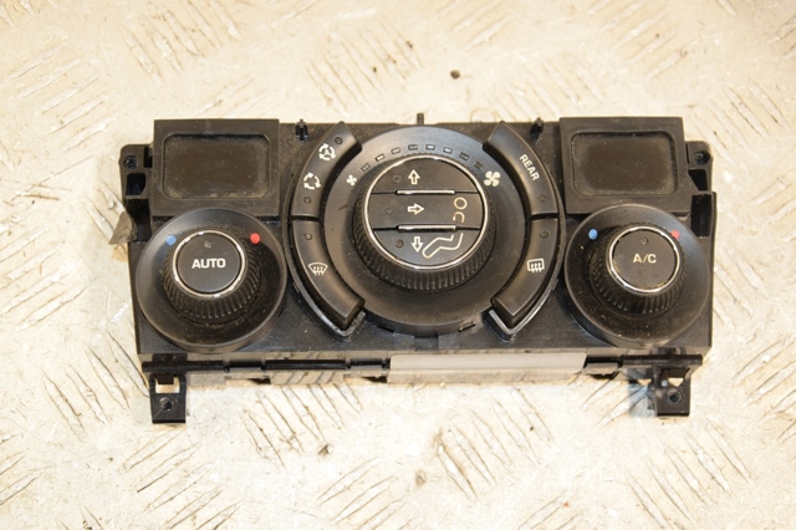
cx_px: 398
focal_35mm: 72
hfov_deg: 28.1
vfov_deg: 18.9
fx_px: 1591
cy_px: 265
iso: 800
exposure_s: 1/200
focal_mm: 48
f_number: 6.3
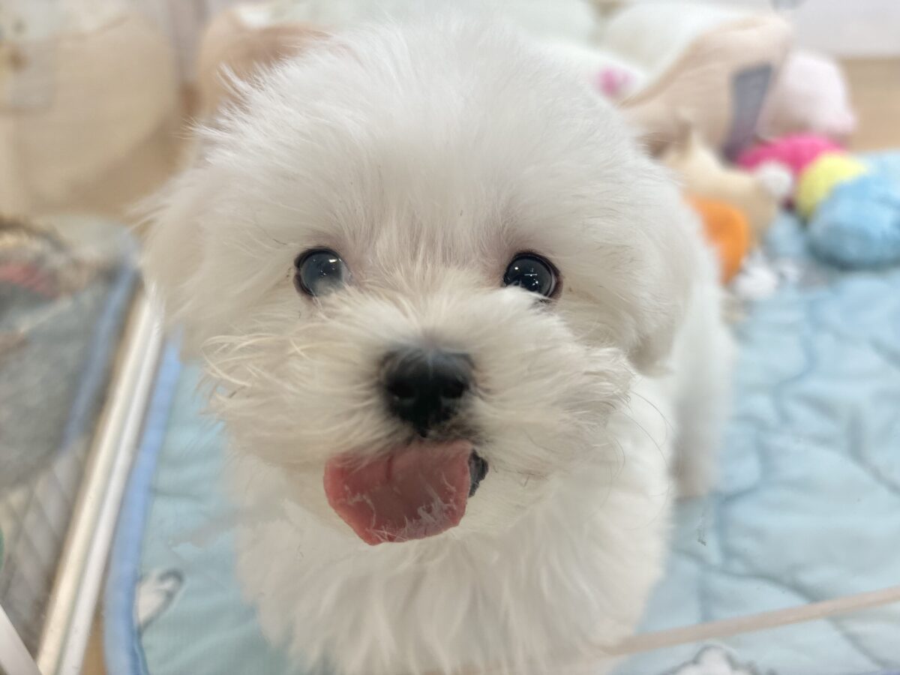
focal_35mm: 26
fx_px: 676
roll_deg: -0.3
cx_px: 450
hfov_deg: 67.3
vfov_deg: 53.1
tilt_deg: -36.4
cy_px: 338
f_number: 1.6
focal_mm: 5.96
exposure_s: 1/100
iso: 80
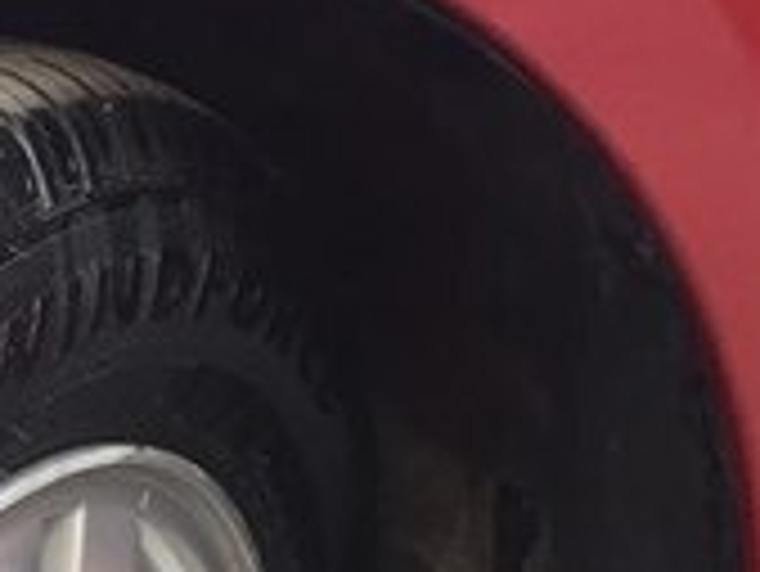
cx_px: -477
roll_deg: -1.9
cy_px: 881
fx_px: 2483
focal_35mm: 113
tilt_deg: -26.0
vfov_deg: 12.4
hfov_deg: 15.6
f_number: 2.2
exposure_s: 1/33
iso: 40
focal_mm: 4.15
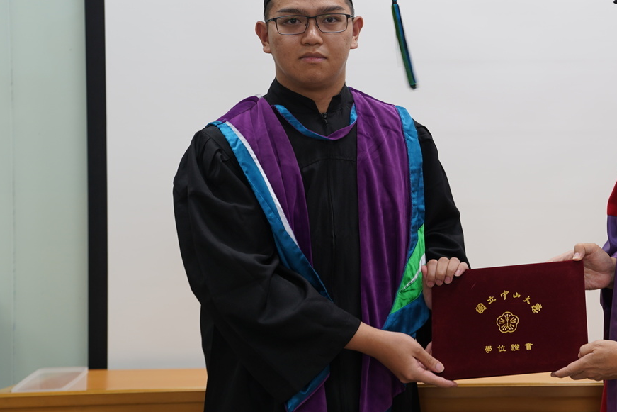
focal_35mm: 90
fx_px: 1543
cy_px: 97
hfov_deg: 22.1
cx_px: 548
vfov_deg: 15.1
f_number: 2.8
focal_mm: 49
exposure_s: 1/50
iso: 125
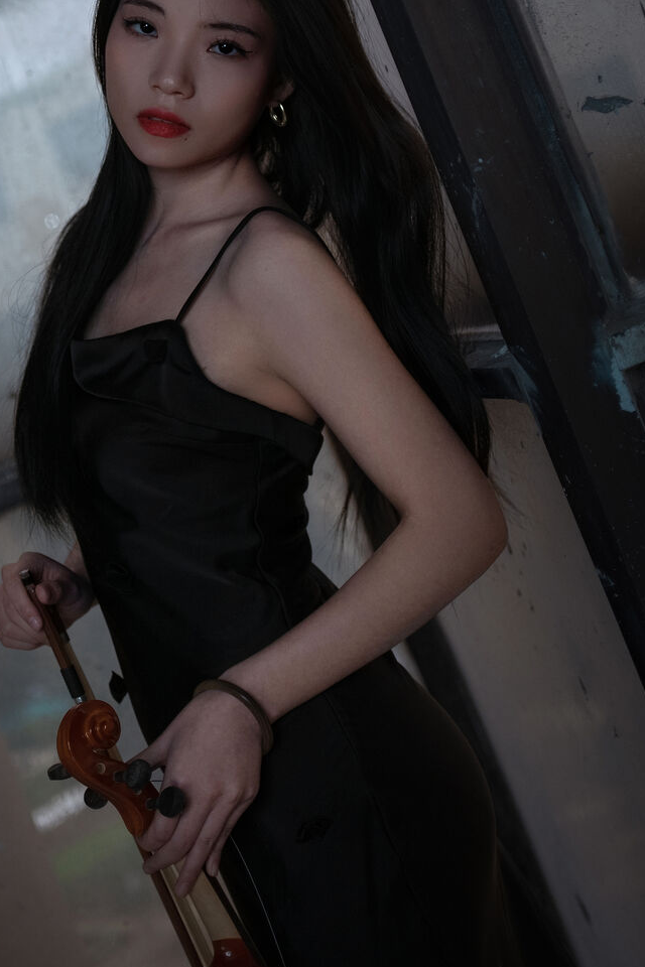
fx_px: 2015
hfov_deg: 18.1
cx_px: 156
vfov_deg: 26.7
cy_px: 245
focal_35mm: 75
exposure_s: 1/160
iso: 320
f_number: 2.5
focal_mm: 40
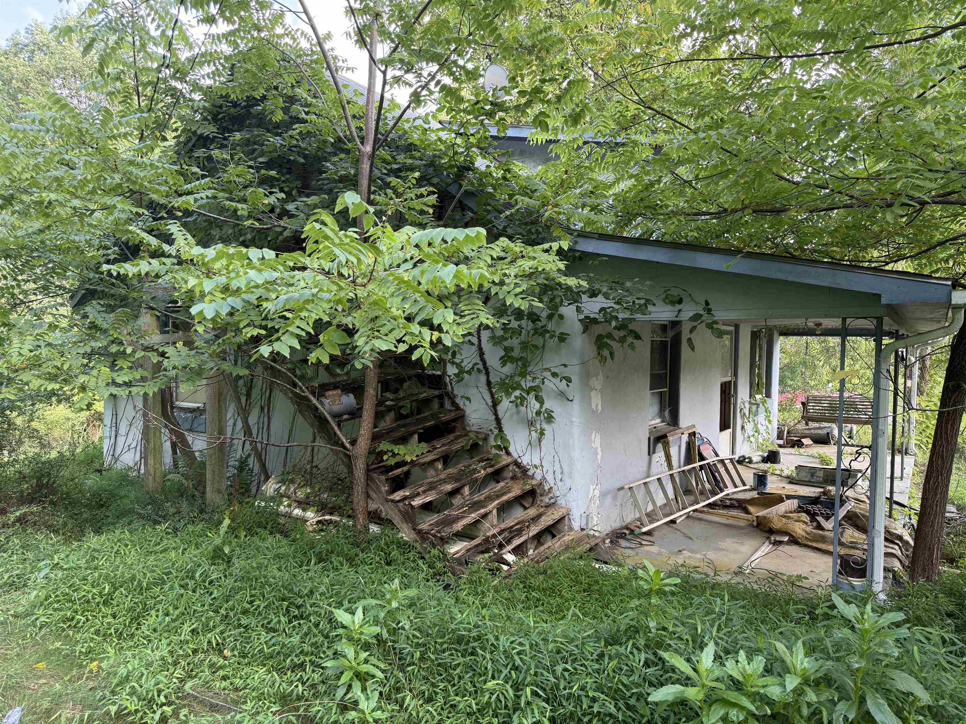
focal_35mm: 24
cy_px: 362
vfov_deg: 56.8
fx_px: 670
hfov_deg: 71.6
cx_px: 483
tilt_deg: -0.9
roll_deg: -2.1
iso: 125
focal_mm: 6.76
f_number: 1.78
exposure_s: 1/121
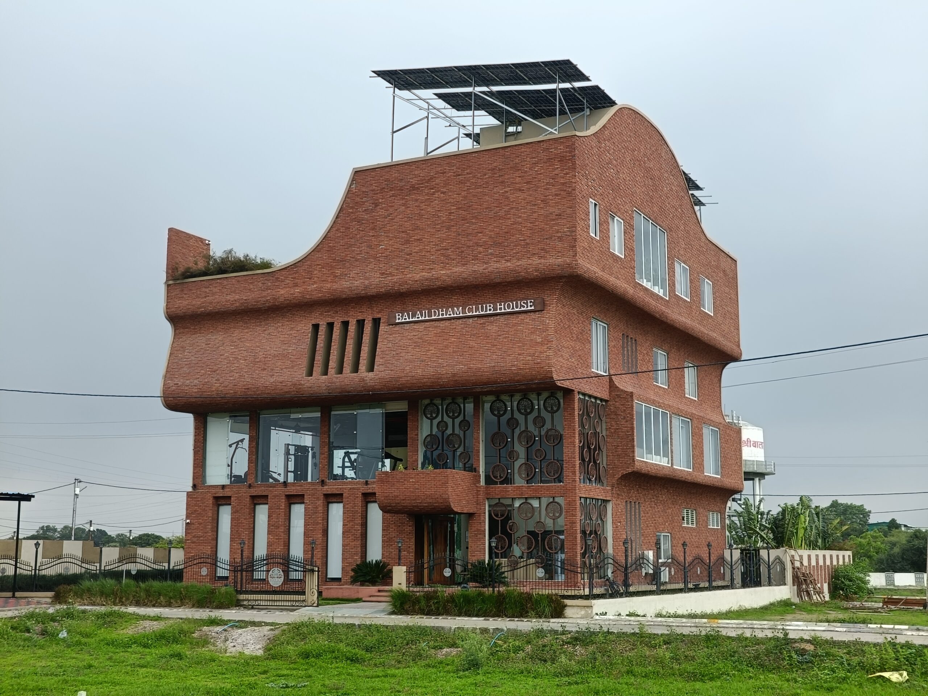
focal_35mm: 47
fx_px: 1260
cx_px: 464
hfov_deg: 40.4
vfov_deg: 30.9
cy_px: 348
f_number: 2
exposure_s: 1/127
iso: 50
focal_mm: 7.08
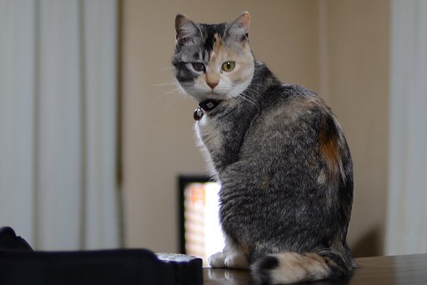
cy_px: 142
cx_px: 214
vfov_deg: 37.9
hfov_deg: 54.4
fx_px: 415
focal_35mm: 35
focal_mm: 35
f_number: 2
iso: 100
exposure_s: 1/13
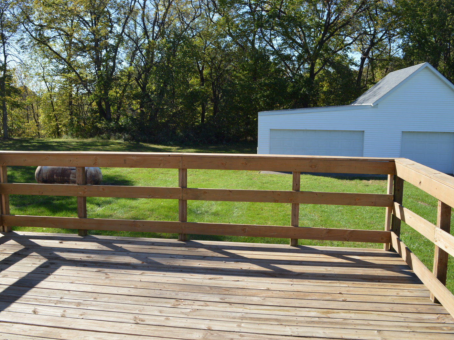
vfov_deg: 46.8
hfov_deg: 59.9
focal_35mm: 30
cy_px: 167
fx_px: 393
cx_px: 214
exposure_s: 1/160
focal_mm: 18
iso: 100
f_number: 6.3
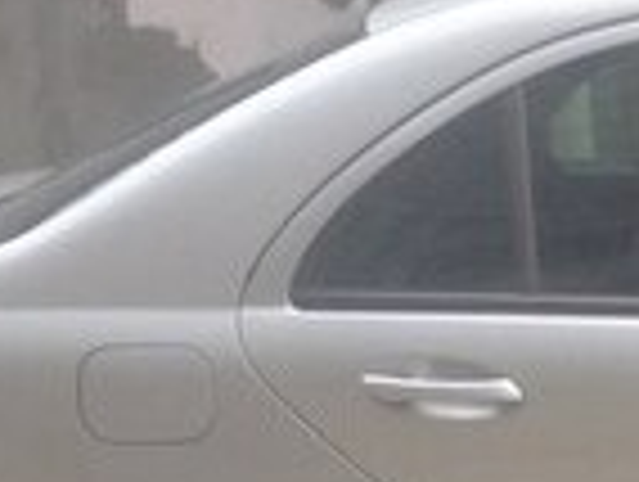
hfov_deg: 12.0
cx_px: 1094
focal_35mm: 153
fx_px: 2829
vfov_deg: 9.4
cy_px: 795
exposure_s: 1/328
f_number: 2.4
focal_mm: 4.12
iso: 50
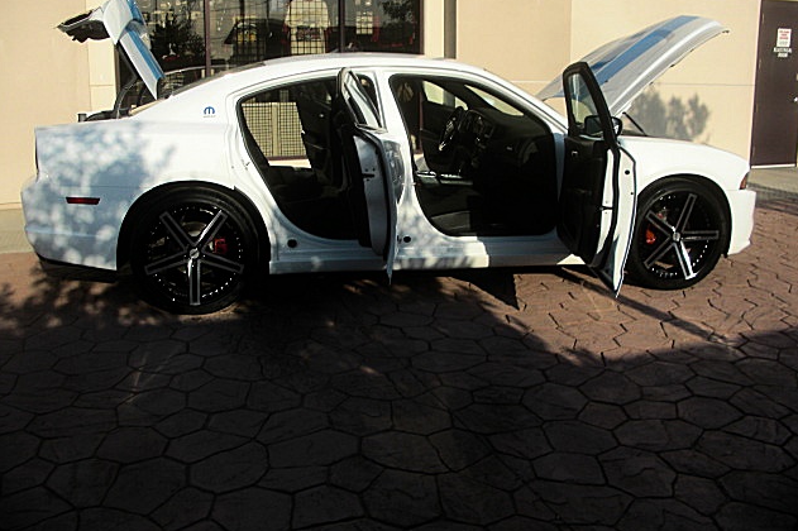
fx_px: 842
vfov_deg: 35.0
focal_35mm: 38
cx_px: 402
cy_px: 234
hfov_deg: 50.7
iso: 50
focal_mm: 6.3
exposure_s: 1/160
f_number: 7.9
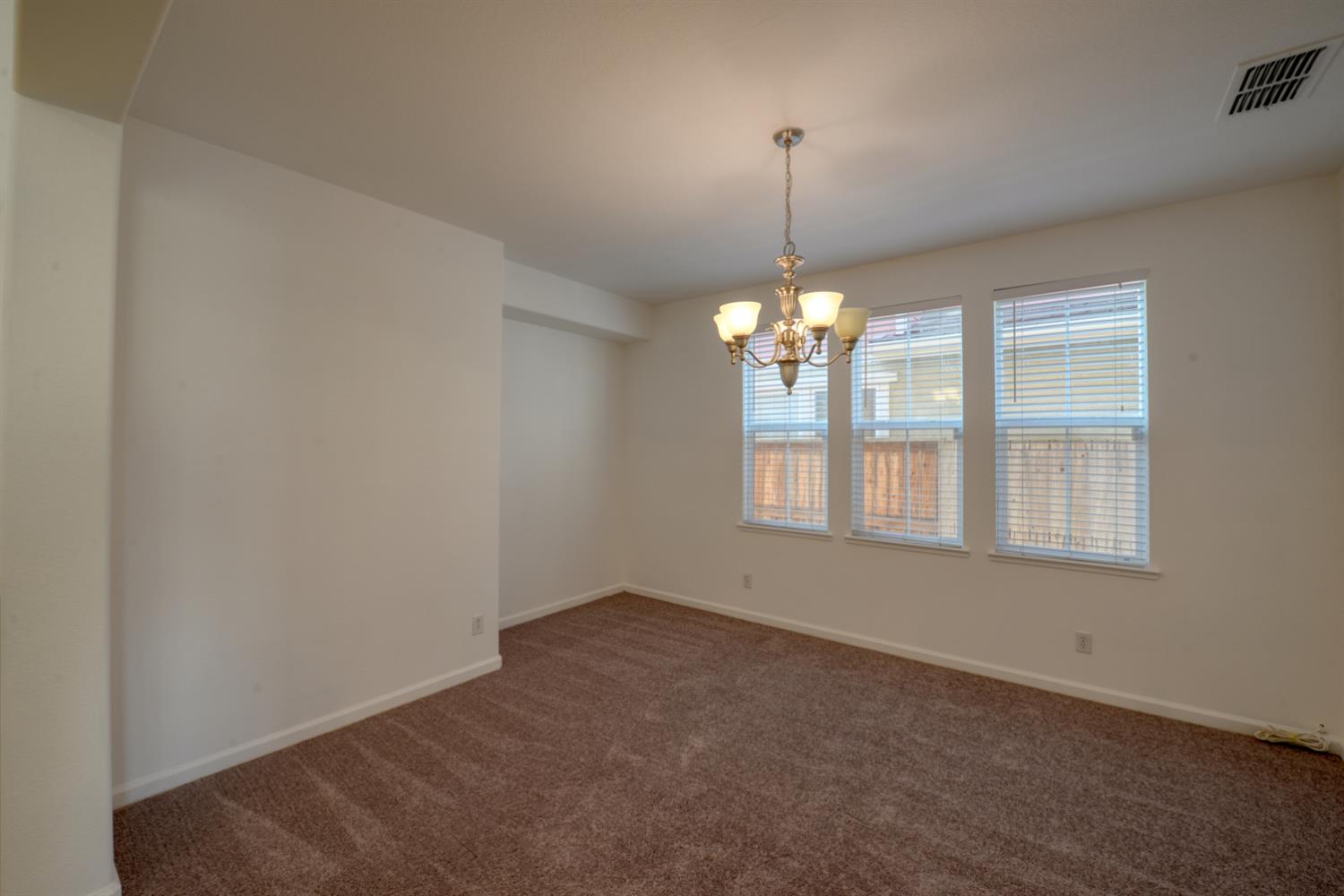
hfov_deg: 104.3
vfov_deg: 81.2
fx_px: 523
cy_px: 448
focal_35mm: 14
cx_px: 672
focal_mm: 14
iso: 400
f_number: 10
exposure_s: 1/8
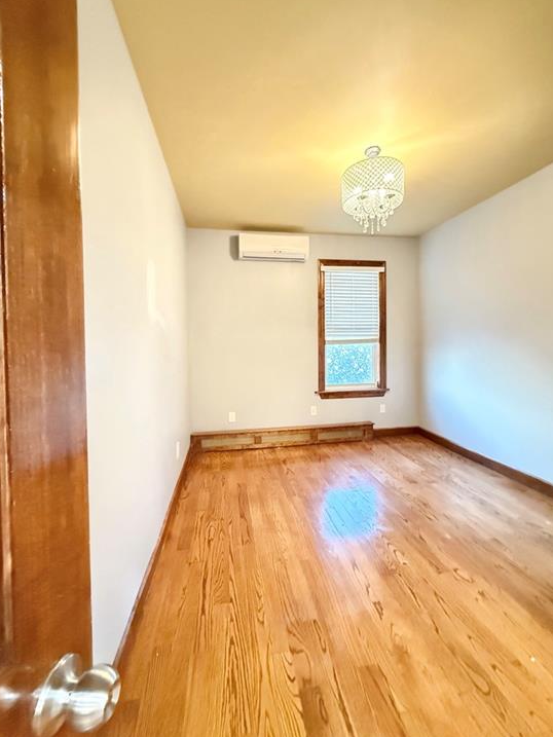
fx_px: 319
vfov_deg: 98.1
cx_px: 280
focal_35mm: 15
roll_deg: -0.6
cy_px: 355
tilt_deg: -0.8
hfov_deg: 81.8
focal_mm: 2.22
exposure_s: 1/30
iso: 2500
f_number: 2.2
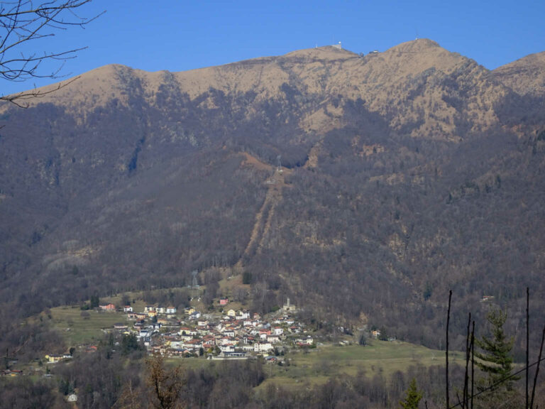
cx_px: 272
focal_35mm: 62
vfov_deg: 23.7
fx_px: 976
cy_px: 204
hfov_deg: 31.2
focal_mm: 10.59
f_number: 4.5
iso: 80
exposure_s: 1/500
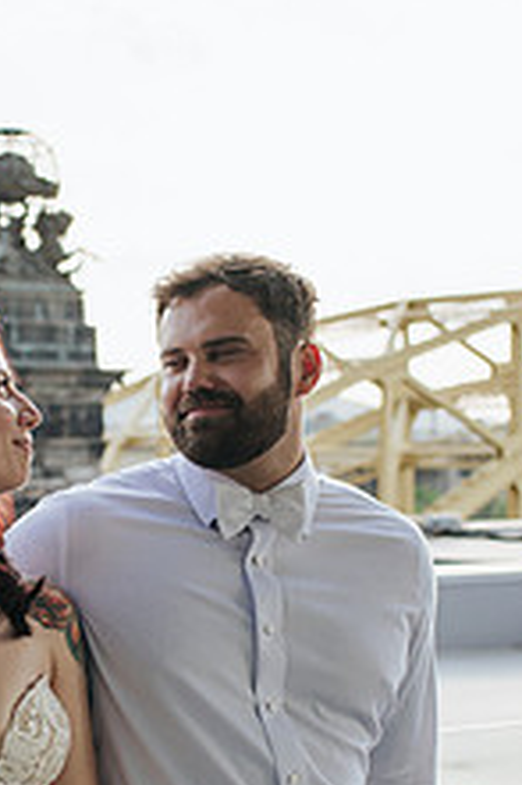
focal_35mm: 92
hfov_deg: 14.7
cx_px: 71
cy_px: 551
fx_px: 2004
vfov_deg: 22.0
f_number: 3.2
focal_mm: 35
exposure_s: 1/1000
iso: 110
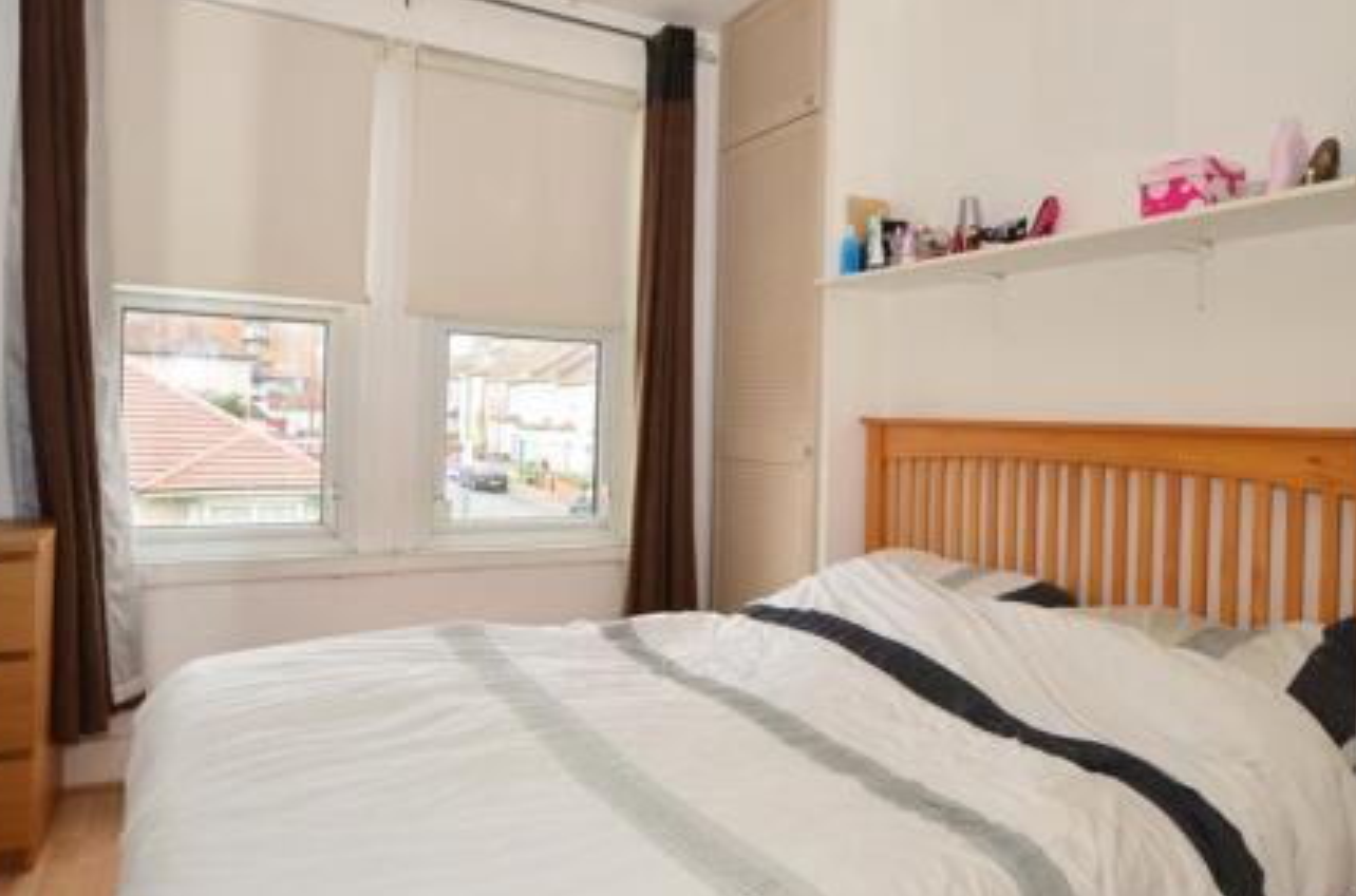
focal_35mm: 23
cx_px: 688
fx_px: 864
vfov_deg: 54.8
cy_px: 405
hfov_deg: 76.2
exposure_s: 1/25
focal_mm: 10
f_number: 4
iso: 200
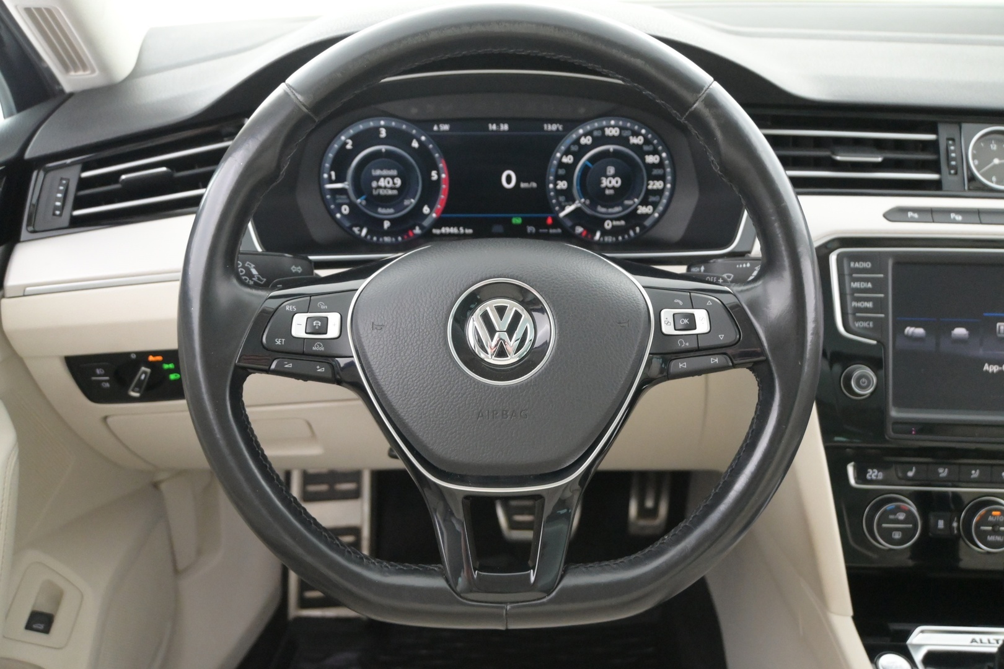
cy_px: 334
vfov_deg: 38.4
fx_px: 962
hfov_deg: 55.1
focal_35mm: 34
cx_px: 502
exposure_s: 1/40
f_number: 4.2
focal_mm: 23
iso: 5600
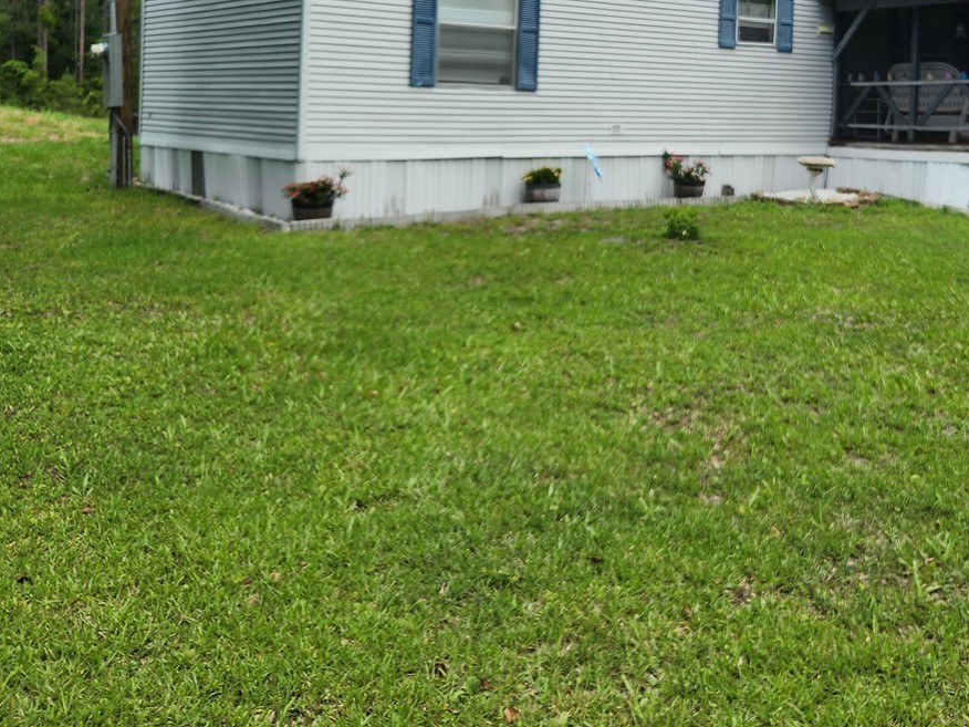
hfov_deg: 44.3
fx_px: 1176
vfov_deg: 32.6
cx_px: 621
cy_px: 71
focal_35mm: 42
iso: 20
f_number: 1.8
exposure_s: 1/871
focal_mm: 5.4
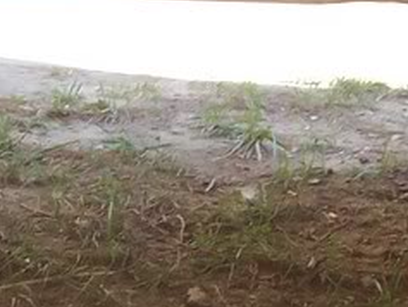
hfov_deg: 12.3
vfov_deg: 9.2
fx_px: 1887
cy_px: 12
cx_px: 52
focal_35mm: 160
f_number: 2.8
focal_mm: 5.6
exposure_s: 1/90
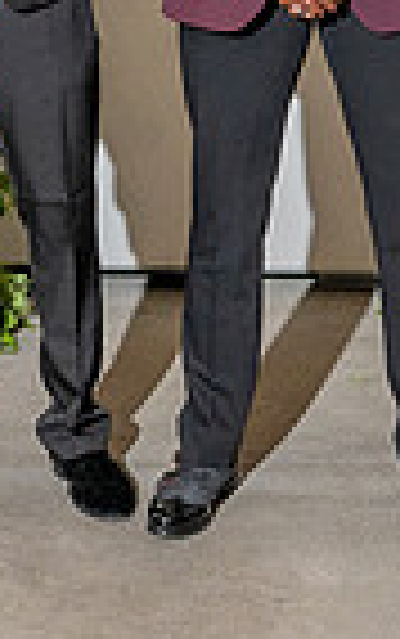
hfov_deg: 9.5
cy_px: -108
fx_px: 2402
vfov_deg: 14.7
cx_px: 219
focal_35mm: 138
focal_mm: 28.5
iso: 800
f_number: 5.6
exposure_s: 1/200
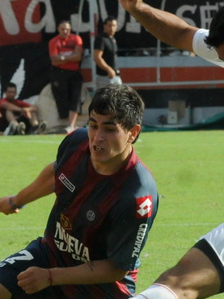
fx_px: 3914
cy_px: 205
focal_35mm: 453
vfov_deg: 4.4
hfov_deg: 3.3
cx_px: 207
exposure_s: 1/1000
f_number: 11
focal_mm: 135
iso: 800
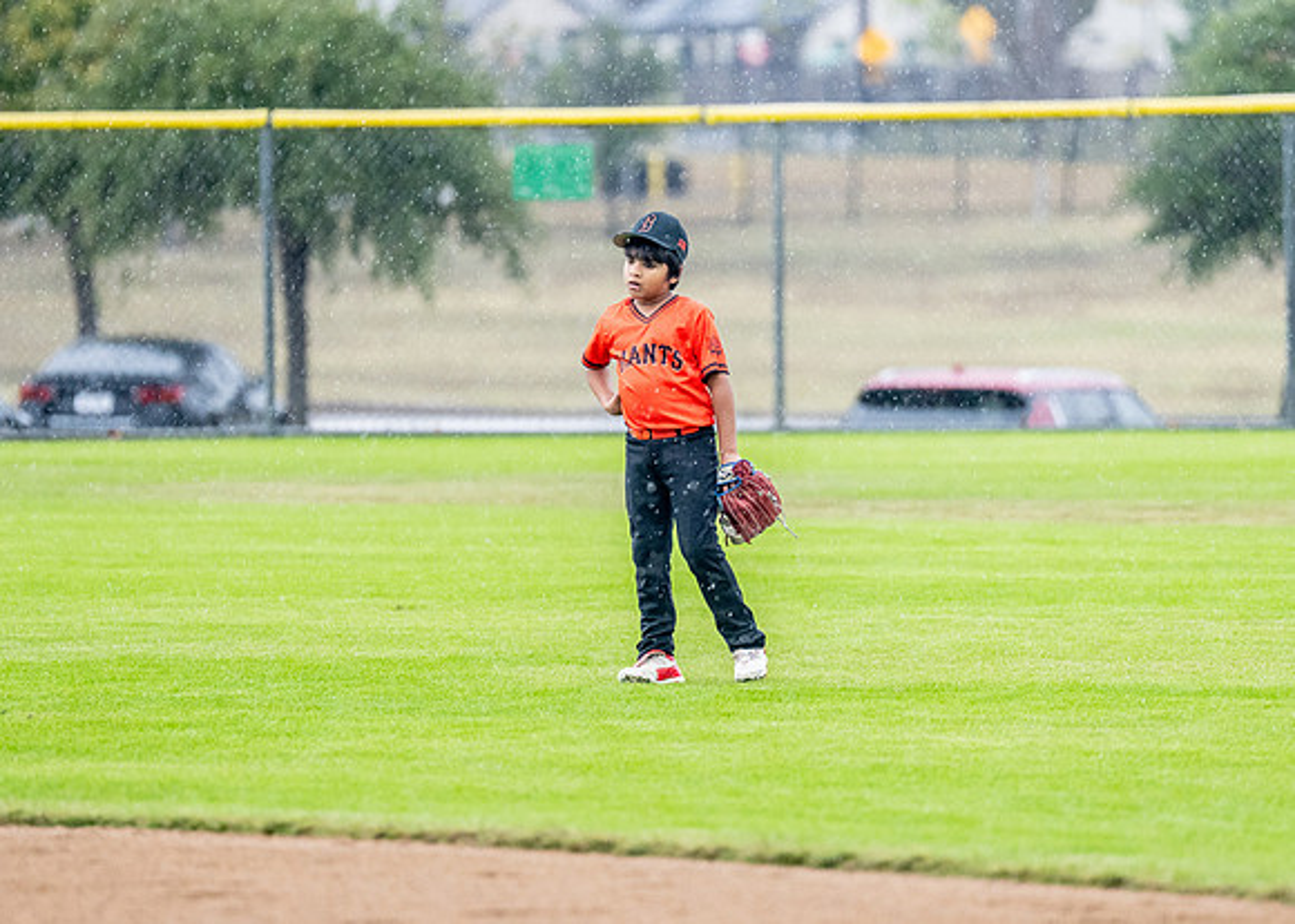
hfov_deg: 6.1
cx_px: 696
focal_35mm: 333
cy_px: 443
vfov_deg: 4.3
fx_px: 12237
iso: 1600
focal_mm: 200
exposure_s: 1/1000
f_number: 2.8
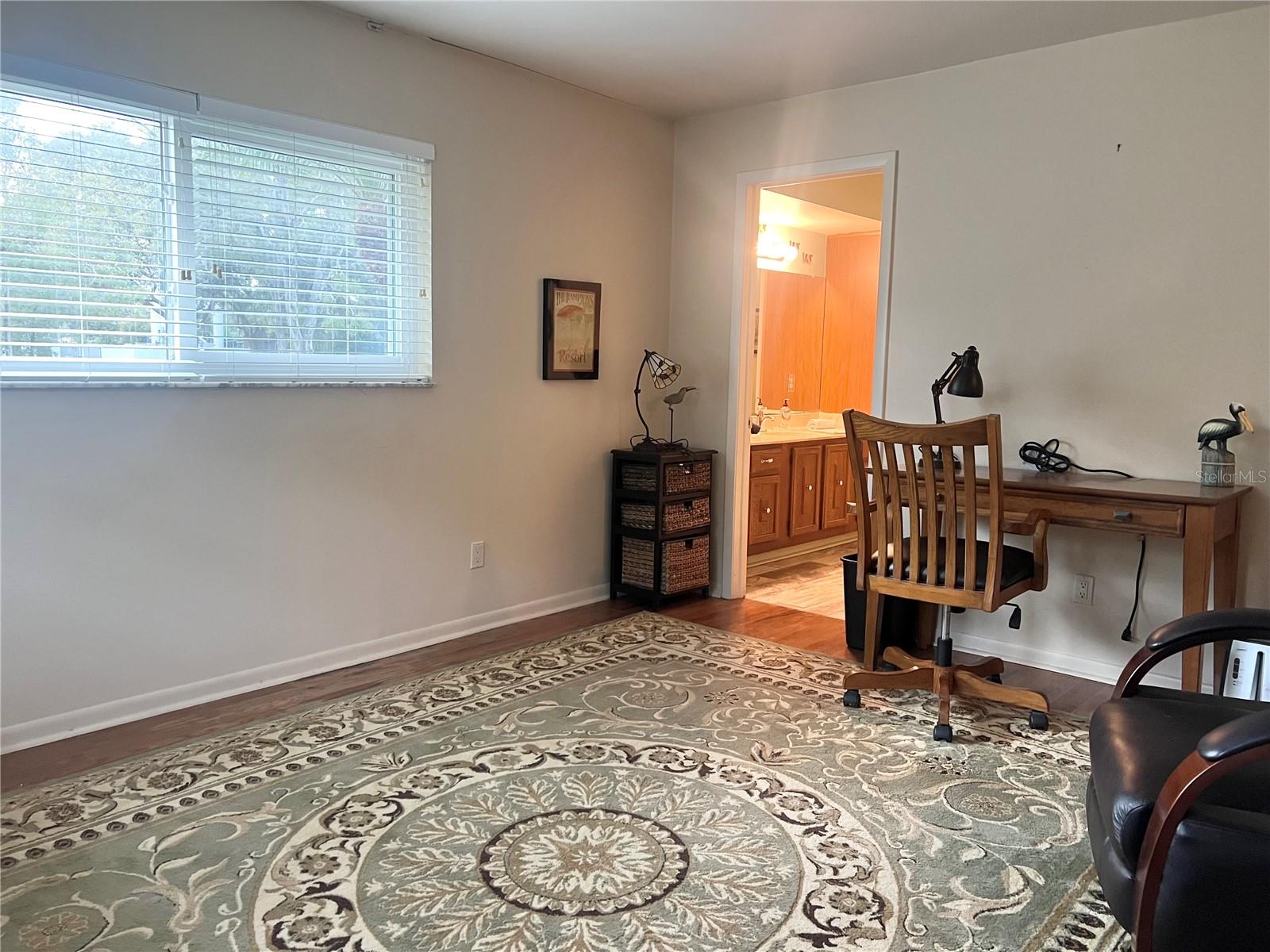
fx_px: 954
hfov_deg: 67.3
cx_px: 635
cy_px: 476
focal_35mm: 26
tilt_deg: -6.8
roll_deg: -1.5
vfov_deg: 53.1
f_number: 1.5
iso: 320
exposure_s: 1/60
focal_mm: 5.7
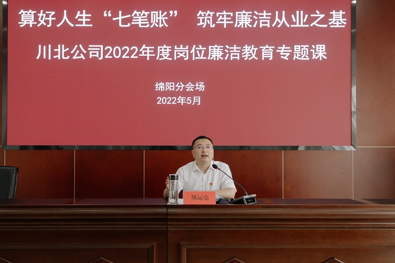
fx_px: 384
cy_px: 132
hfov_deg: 54.4
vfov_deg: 37.9
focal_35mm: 35
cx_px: 198
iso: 1000
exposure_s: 1/100
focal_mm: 35
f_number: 5.6
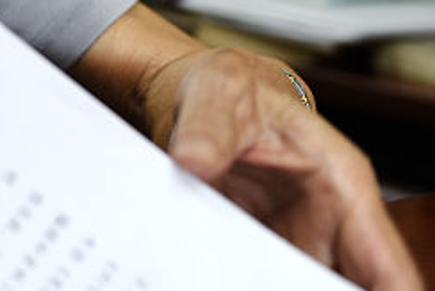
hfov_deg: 11.2
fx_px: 2140
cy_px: -188
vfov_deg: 7.6
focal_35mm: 177
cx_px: -194
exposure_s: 1/50
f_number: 2.8
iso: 250
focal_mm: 36
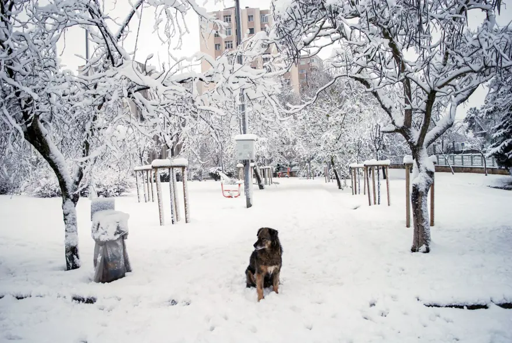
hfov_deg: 61.9
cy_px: 172
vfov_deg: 43.7
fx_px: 427
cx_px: 256
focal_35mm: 30
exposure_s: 1/60
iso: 200
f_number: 4
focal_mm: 20
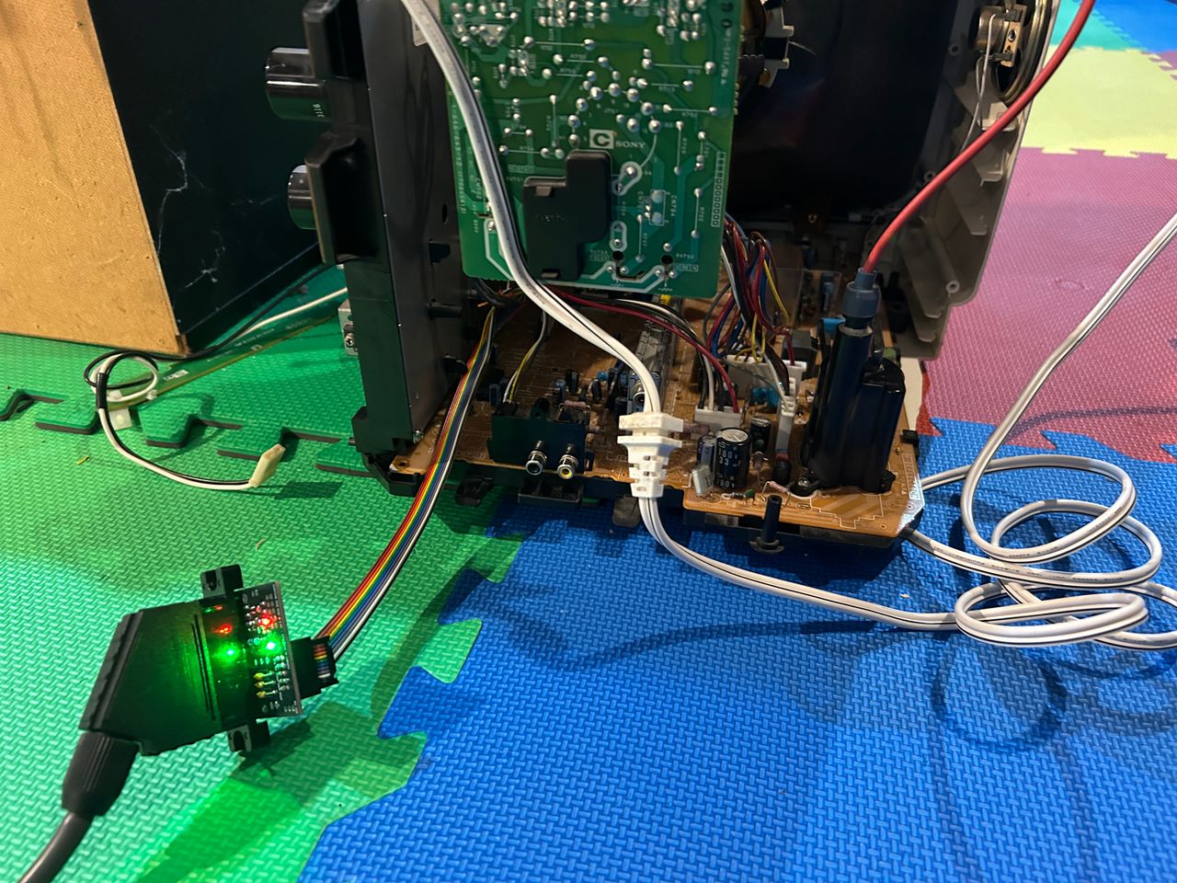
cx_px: 588
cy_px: 442
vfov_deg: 53.1
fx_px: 884
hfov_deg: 67.3
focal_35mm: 26
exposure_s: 1/31
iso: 500
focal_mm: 5.7
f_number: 1.5
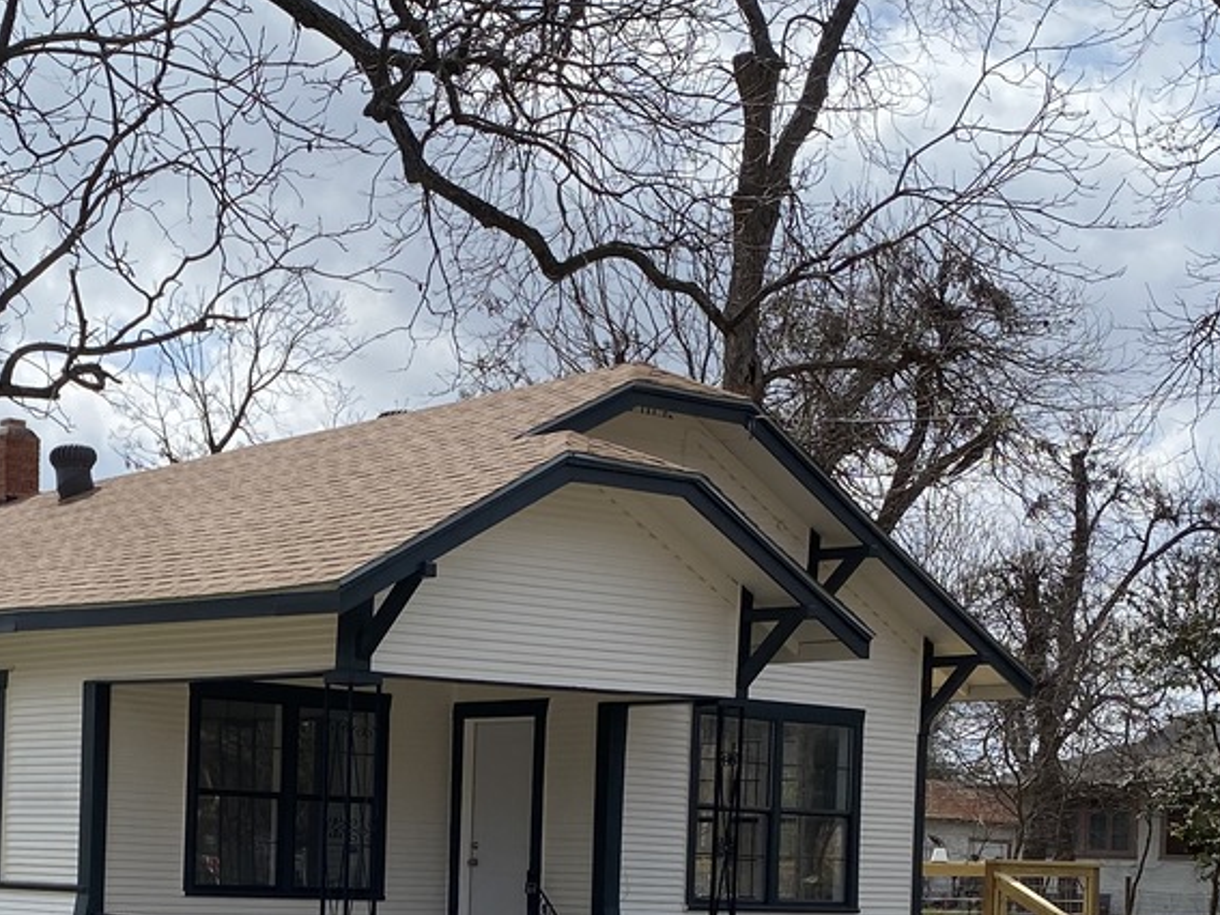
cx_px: 219
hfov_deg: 28.7
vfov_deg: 21.4
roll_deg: -1.4
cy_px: 928
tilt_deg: -1.7
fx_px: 2326
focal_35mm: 66
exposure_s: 1/3610
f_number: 1.8
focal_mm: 4.25
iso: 32
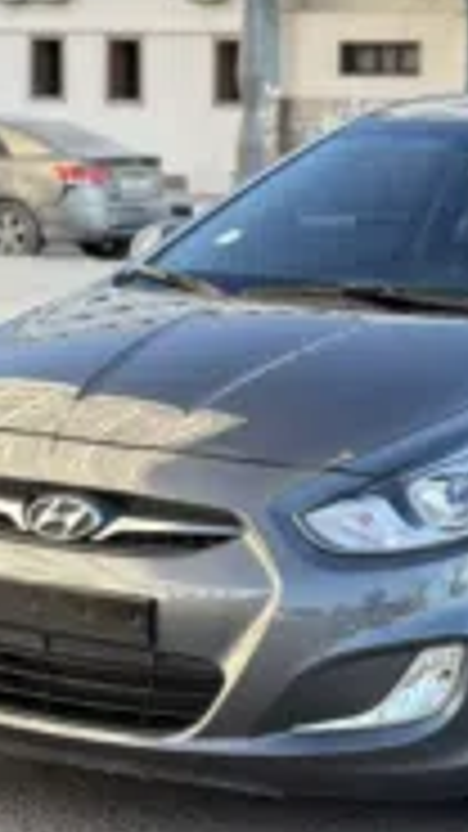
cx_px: 544
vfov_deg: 18.9
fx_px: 2494
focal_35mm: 113
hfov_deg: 10.6
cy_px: 405
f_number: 1.78
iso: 80
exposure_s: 1/657
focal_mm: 6.76
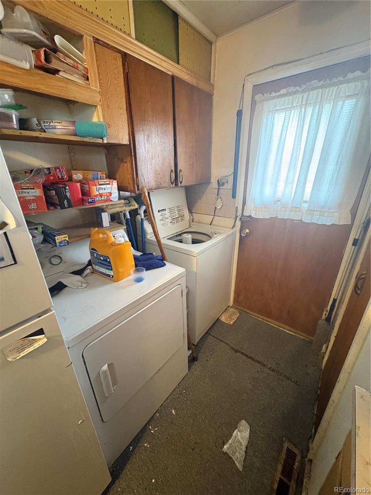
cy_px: 248
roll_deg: +1.6
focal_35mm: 14
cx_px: 186
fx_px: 200
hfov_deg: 85.7
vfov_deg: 102.1
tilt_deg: -18.3
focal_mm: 2.22
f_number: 2.2
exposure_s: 1/40
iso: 800
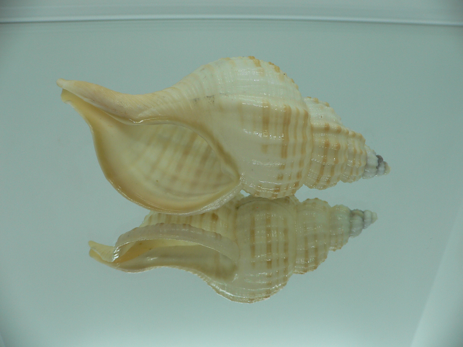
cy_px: 174
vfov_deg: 40.7
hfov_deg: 52.6
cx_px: 232
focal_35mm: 35
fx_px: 468
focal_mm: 4.6
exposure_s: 1/60
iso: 80
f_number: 2.8
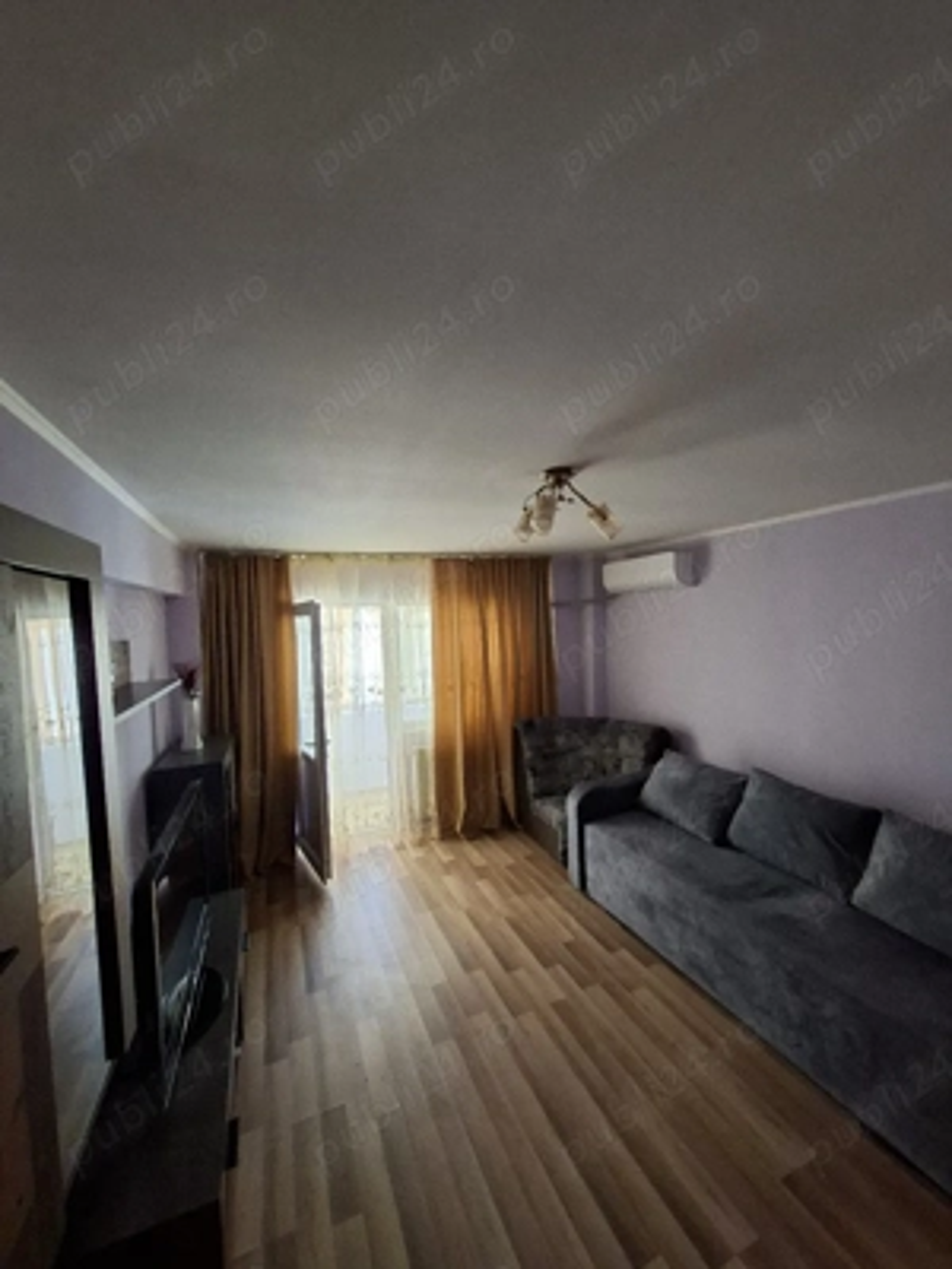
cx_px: 476
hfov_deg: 89.9
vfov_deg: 106.2
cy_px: 634
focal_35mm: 13
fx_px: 477
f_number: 2.2
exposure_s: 1/30
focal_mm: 1.74
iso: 200
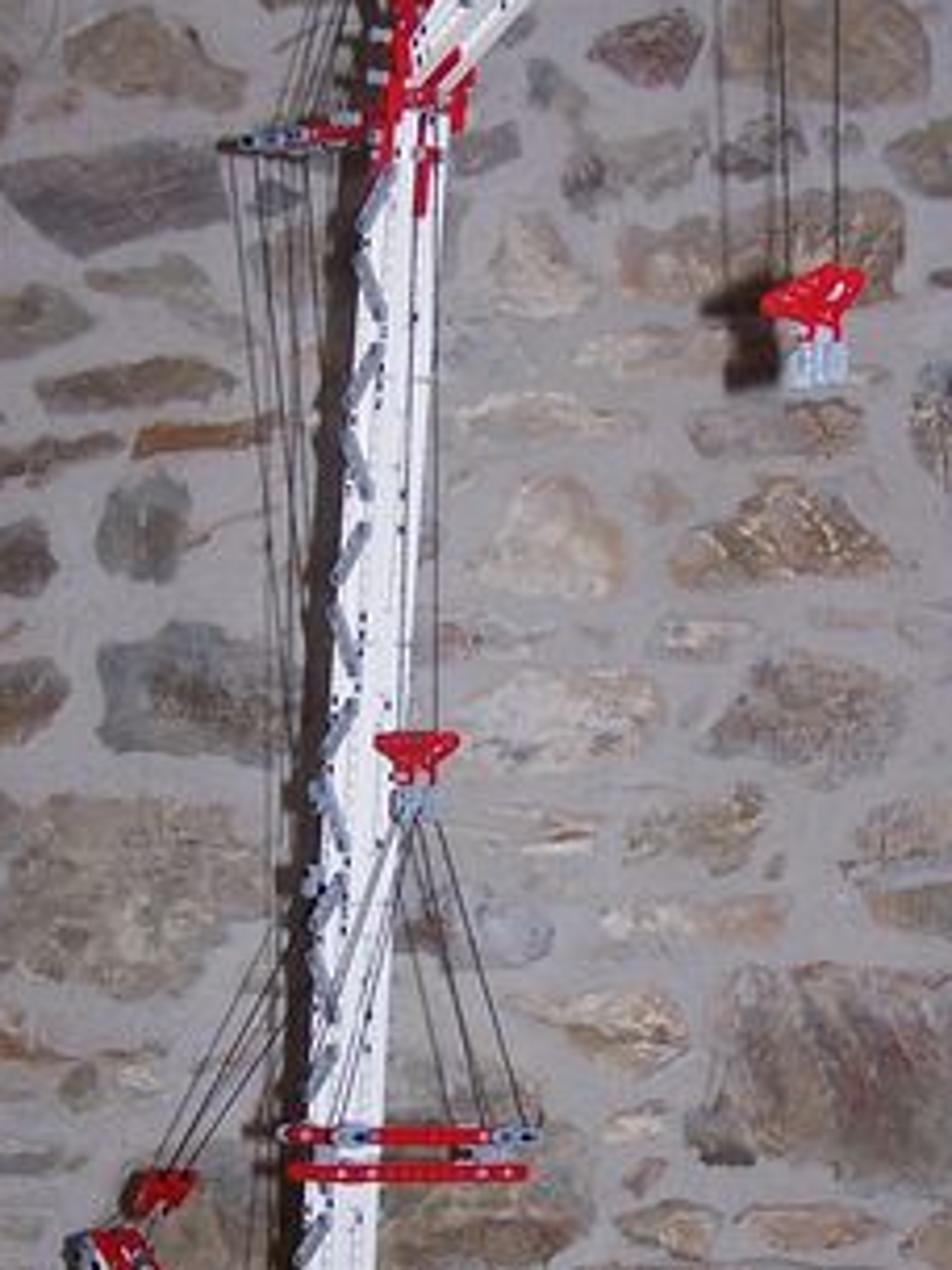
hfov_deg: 18.4
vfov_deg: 24.3
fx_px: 2934
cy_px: 827
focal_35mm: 80
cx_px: 622
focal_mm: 6.3
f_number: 2.8
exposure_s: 1/60
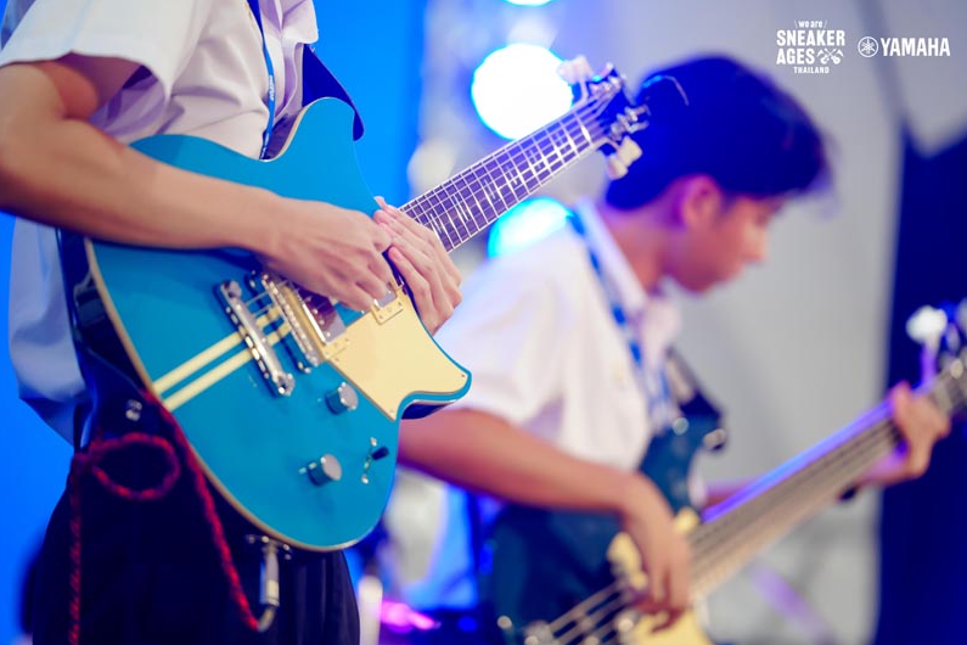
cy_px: 323
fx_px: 4217
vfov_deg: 8.7
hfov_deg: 13.1
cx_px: 483
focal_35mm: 157
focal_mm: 156
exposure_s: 1/200
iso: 320
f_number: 2.8
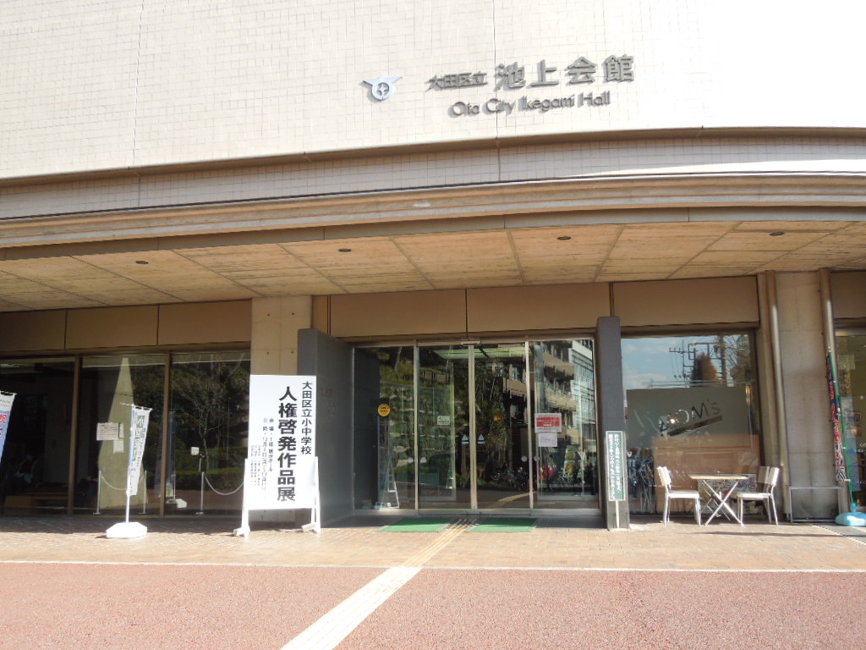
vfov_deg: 45.4
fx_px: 776
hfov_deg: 58.4
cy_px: 325
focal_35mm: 31
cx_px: 433
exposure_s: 1/200
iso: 100
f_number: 3.6
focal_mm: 5.6
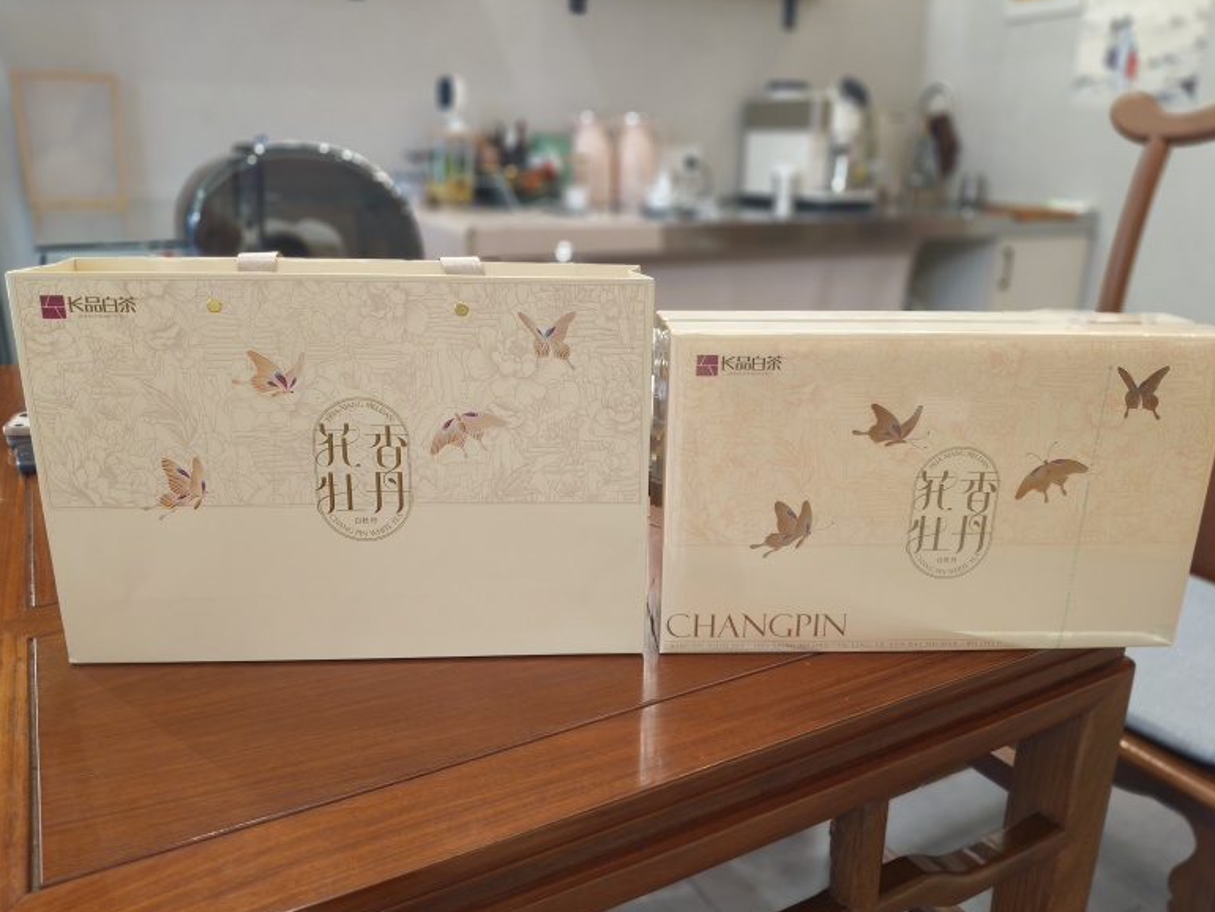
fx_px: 948
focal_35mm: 27
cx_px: 611
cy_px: 459
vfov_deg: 51.4
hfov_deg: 65.3
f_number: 2.8
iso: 640
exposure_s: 1/60
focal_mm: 4.84
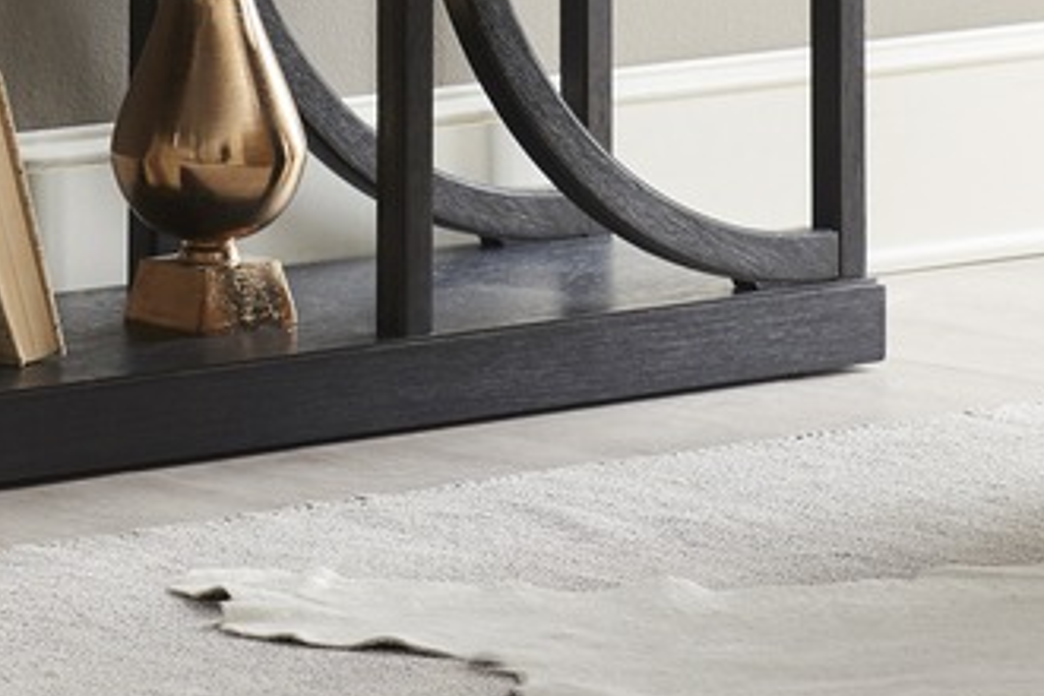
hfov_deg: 5.5
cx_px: 171
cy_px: -475
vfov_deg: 3.7
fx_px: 10758
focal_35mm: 371
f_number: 6.3
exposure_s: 1/160
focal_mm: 102
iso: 400
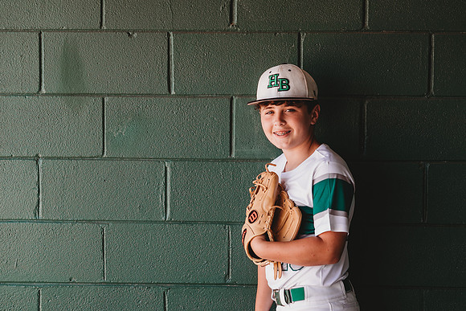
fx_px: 1100
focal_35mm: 85
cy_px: 156
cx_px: 233
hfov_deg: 23.9
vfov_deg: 16.1
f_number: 2.8
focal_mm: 85
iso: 160
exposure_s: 1/200
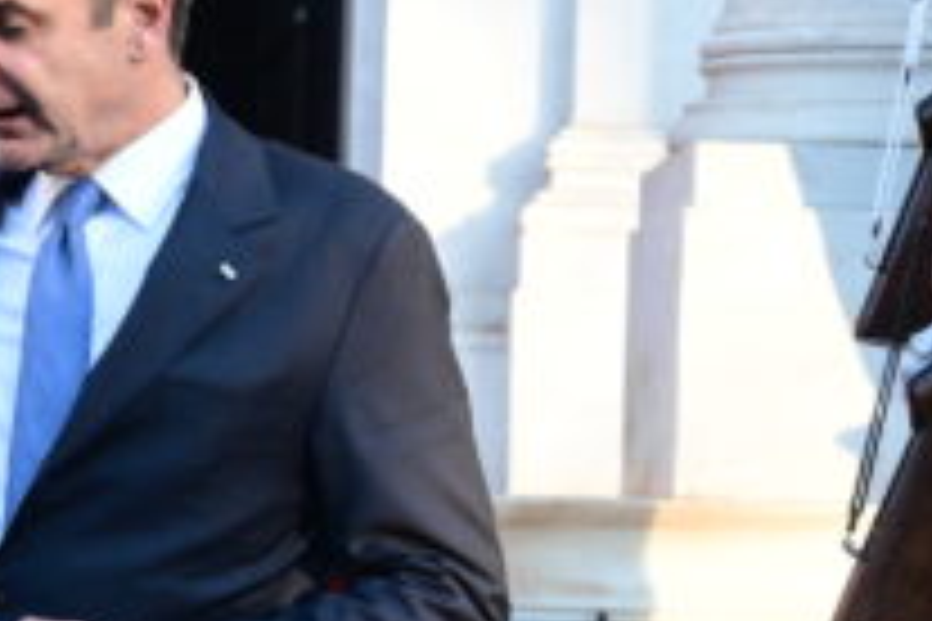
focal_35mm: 346
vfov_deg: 4.0
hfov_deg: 5.9
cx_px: -536
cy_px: 520
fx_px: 8957
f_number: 4.5
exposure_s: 1/250
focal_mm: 70
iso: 500
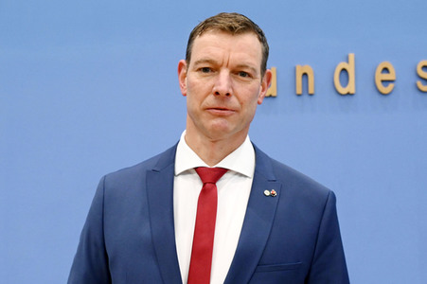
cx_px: 214
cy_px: 142
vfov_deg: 35.0
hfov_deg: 50.7
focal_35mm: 38
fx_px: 450
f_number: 6.3
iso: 6400
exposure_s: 1/500
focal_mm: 38
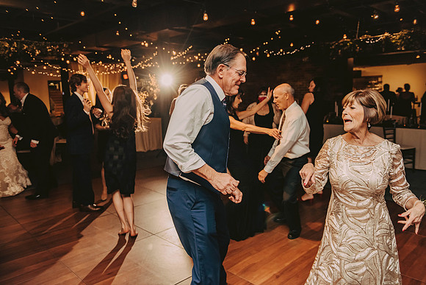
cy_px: 142
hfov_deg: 63.6
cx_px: 213
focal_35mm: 29
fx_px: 343
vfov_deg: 45.0
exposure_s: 1/200
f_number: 3.2
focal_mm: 29
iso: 2000
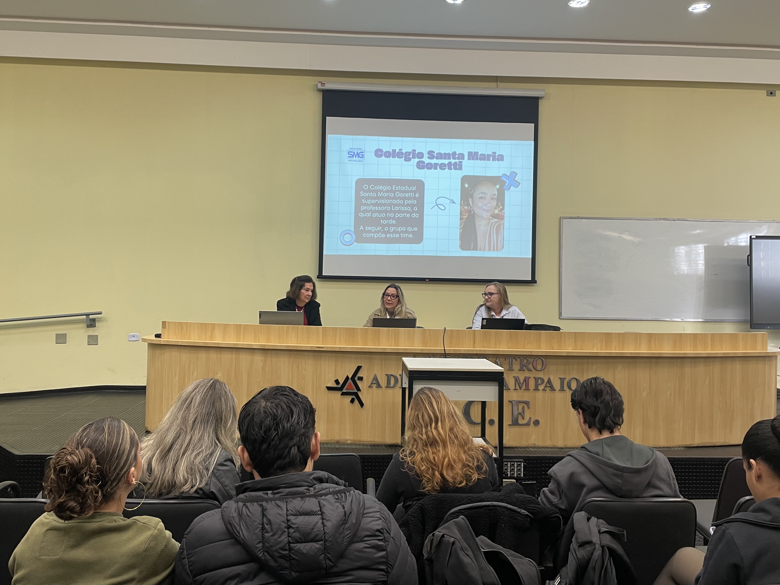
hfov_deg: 60.0
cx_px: 381
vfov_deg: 46.8
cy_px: 271
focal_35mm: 30
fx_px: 676
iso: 80
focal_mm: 4.2
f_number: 1.6
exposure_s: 1/60
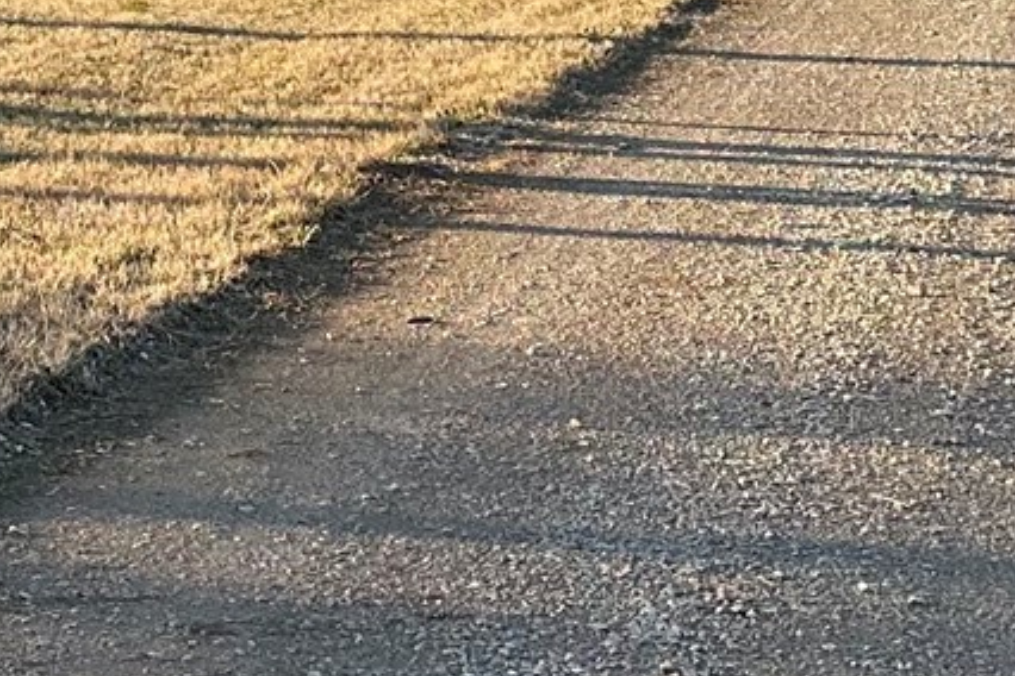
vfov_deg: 11.1
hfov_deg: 16.6
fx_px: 3383
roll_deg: -1.4
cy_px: -250
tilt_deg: -3.0
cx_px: -76
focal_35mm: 120
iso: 80
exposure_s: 1/1639
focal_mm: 6.86
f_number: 1.78
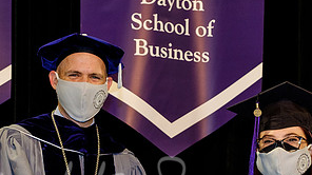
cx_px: 171
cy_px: 235
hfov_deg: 16.6
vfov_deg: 9.2
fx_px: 1066
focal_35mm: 129
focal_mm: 30.2
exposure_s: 1/80
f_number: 4.5
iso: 800
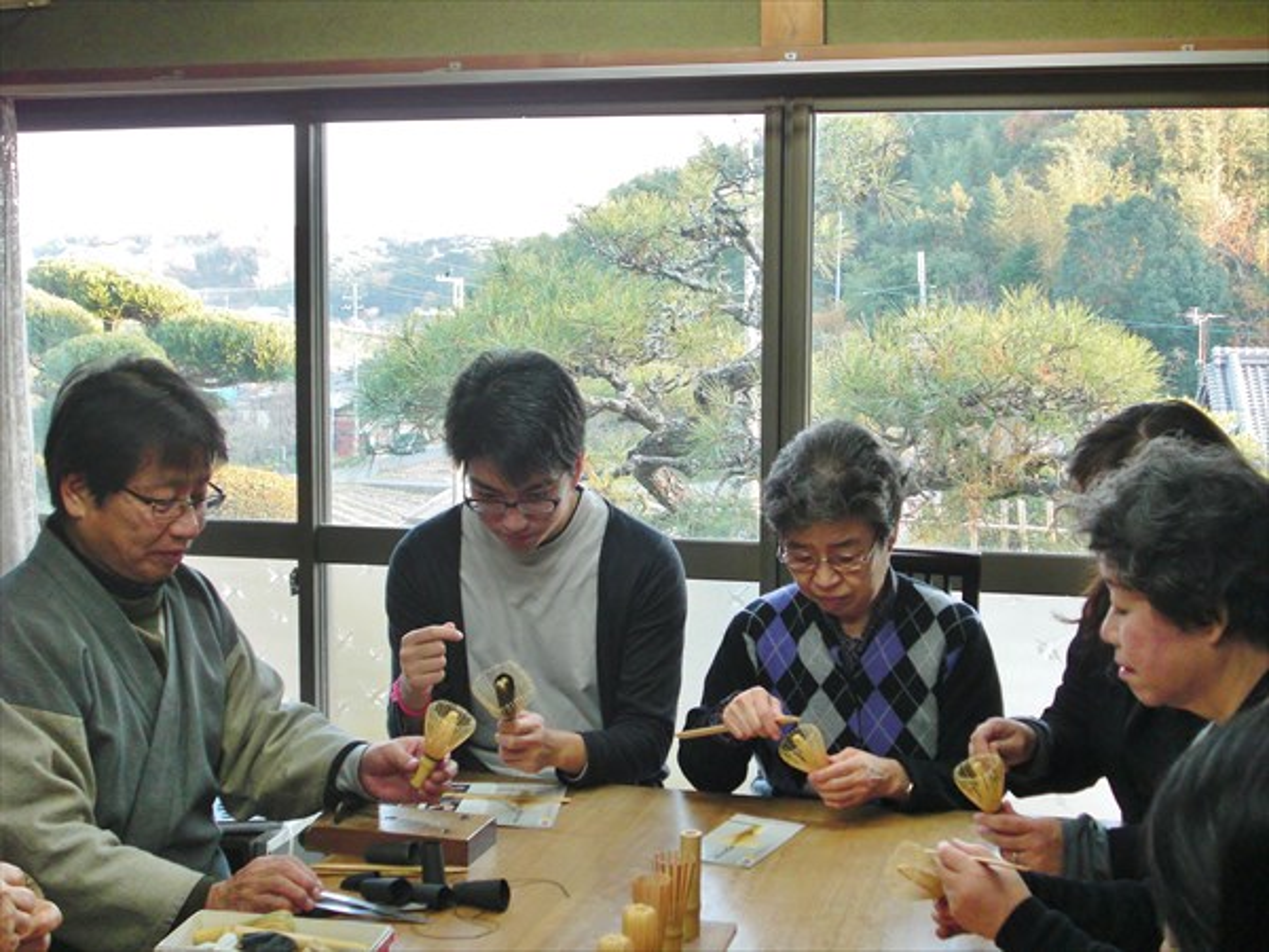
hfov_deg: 36.8
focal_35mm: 52
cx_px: 634
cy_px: 476
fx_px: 1906
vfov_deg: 28.0
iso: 200
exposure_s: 1/80
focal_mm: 9.1
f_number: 3.4
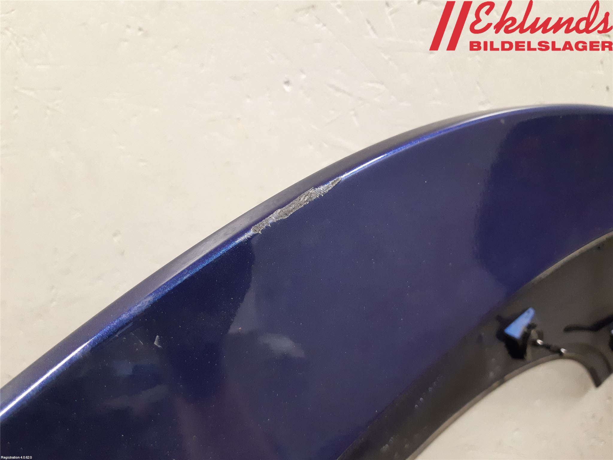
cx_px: 306
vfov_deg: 53.1
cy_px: 230
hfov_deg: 67.3
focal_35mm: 26
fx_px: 460
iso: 250
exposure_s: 1/33
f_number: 1.7
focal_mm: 3.93
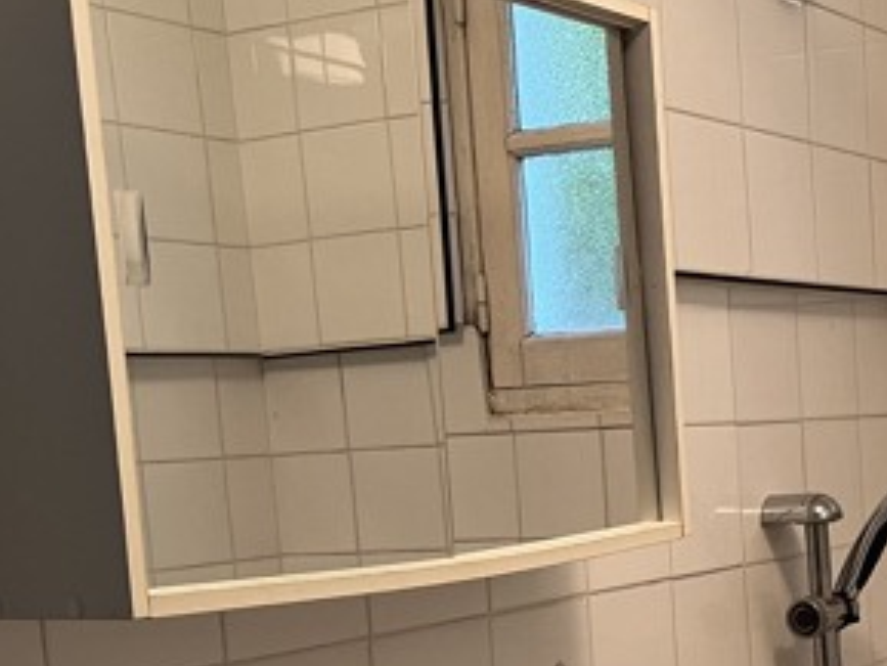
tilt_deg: -6.7
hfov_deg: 25.6
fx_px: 1846
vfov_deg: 19.8
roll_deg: +3.4
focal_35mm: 72
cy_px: 669
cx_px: 896
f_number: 1.6
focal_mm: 5.1
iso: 100
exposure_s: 1/50
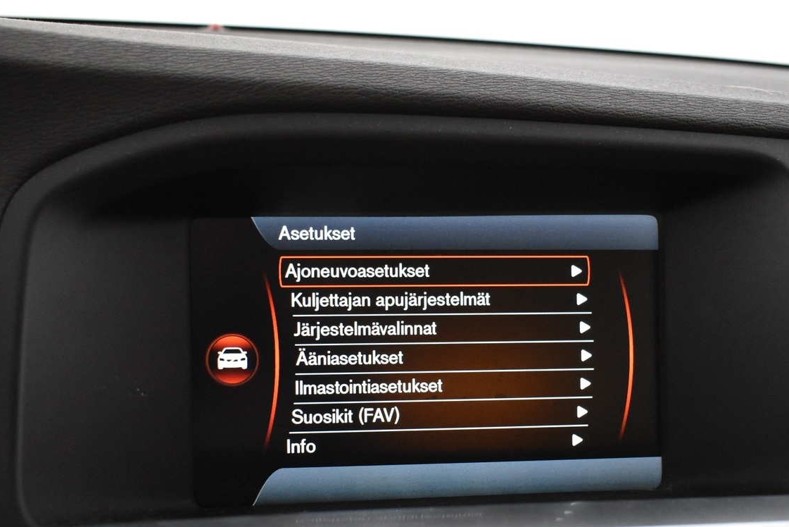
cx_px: 397
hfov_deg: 38.2
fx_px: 1140
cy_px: 330
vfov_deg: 25.9
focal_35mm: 52
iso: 3200
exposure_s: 1/50
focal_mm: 24
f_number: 3.8
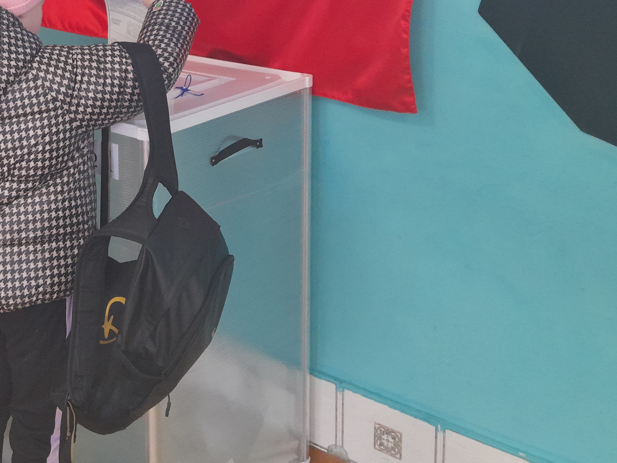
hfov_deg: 30.8
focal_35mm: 59
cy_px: 7
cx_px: 32
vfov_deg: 23.8
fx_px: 1052
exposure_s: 1/50
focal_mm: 4.6
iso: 160
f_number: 2
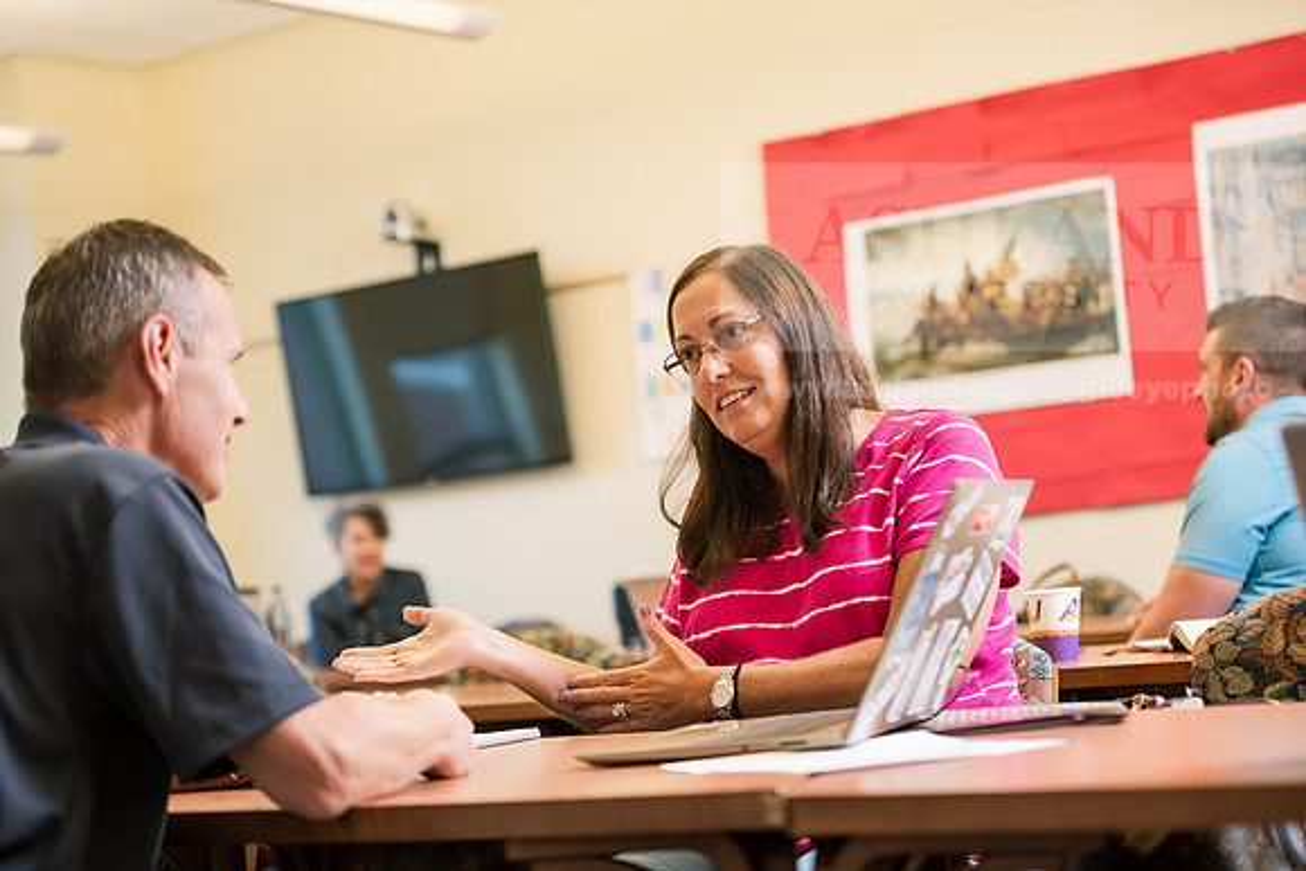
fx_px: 2540
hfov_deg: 28.8
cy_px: 436
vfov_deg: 19.5
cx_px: 653
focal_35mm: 70
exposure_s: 1/200
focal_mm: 70
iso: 1000
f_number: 2.8
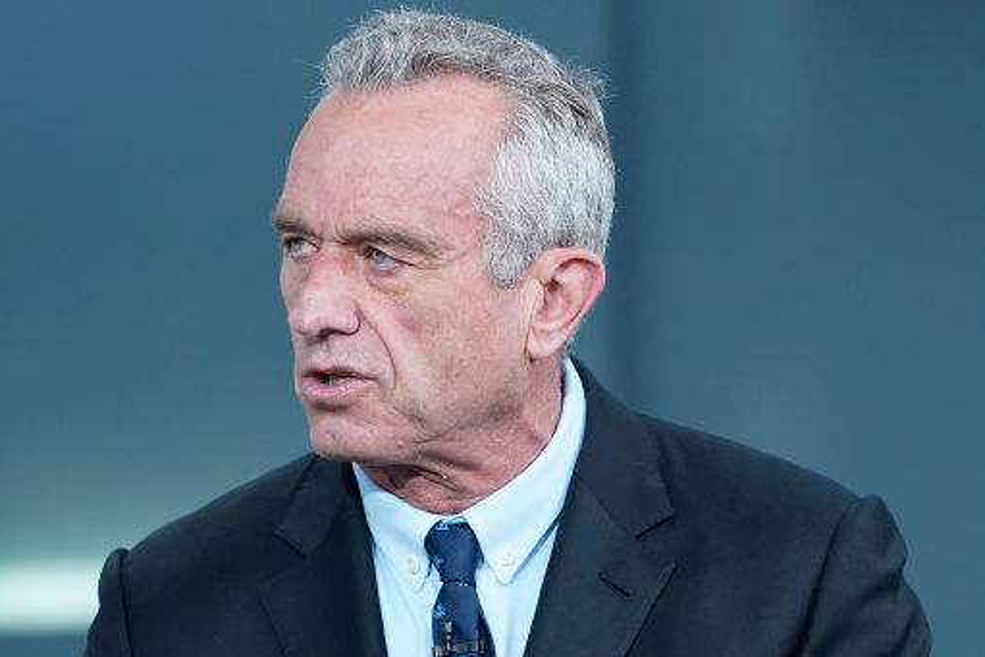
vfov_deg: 3.6
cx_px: 796
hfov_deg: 5.4
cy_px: 627
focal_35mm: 379
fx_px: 10372
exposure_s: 1/160
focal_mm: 189
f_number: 5.6
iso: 3200
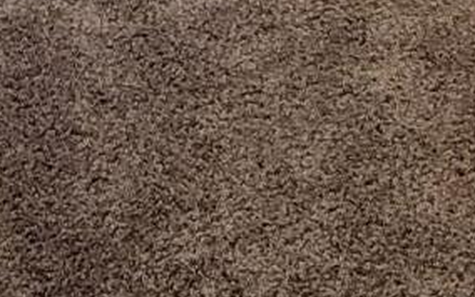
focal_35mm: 97
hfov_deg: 20.8
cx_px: 467
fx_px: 1257
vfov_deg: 9.5
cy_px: -669
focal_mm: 2.2
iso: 200
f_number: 2.2
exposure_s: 1/60
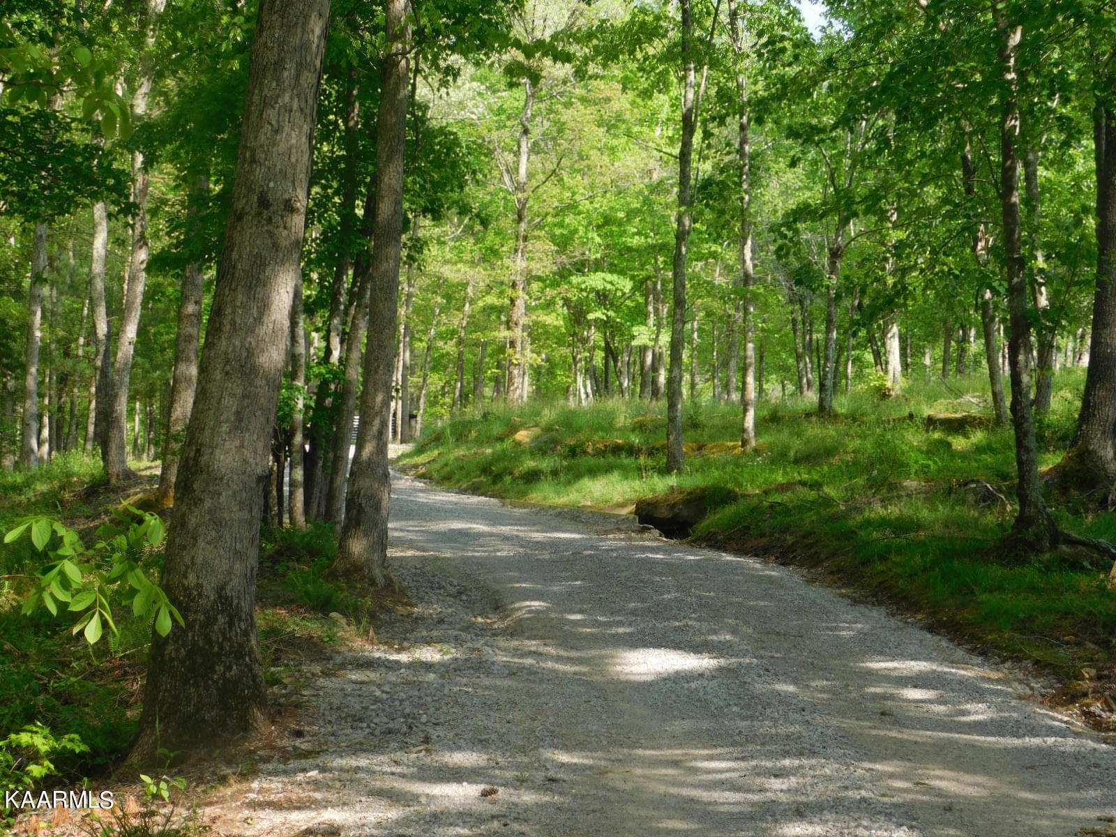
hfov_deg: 27.4
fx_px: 2289
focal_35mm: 71
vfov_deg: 20.7
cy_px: 418
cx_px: 558
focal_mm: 12.6
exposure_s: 1/250
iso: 125
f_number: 4.3
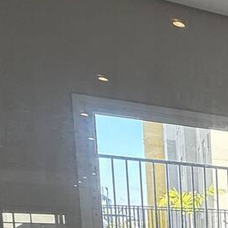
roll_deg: -1.2
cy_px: 302
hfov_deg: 16.1
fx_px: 499
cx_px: 511
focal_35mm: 67
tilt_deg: -6.2
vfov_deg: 22.7
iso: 100
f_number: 2.2
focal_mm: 2.22
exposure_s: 1/99
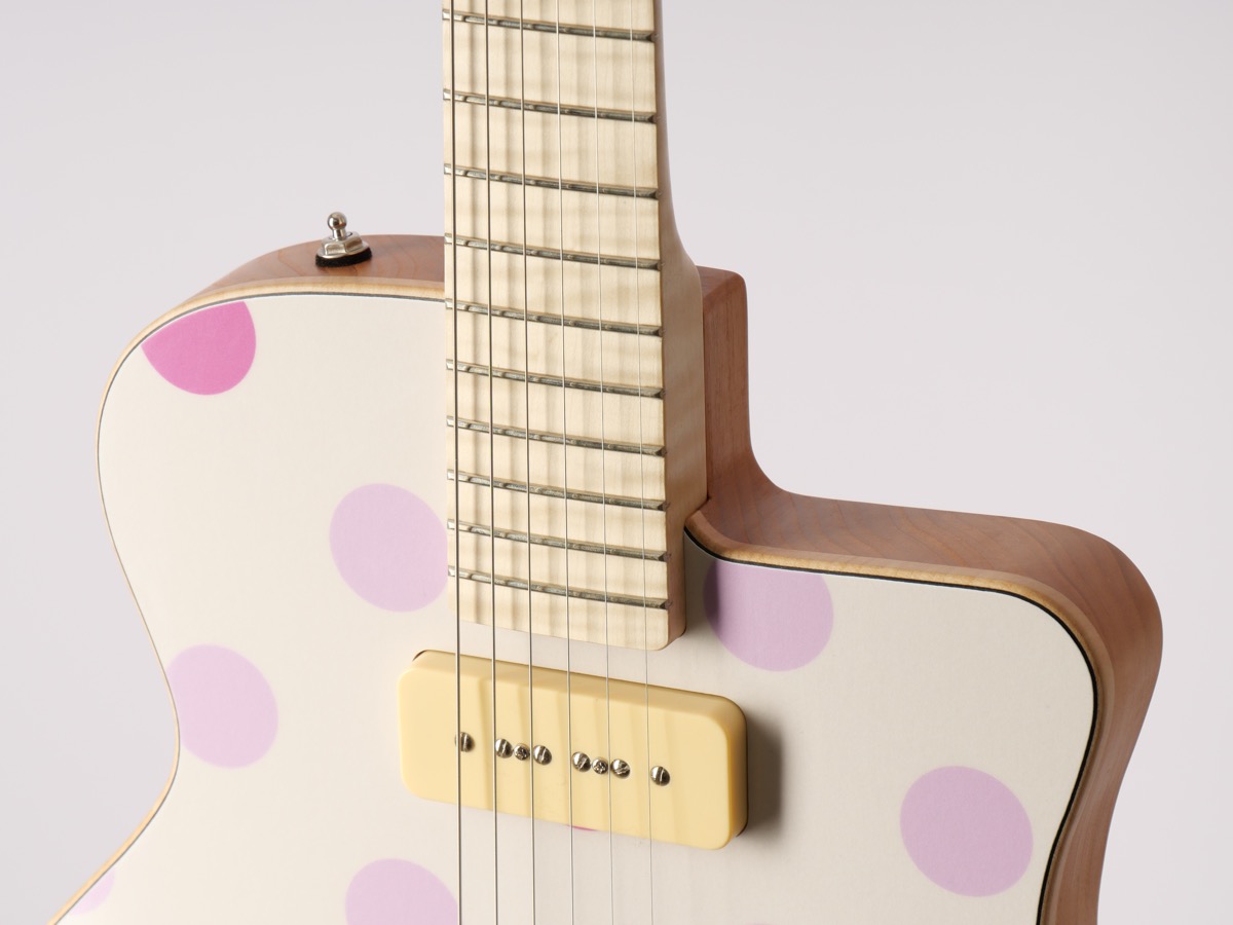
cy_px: 462
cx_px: 616
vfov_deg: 10.7
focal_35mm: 138
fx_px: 4915
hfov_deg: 14.3
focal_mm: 69
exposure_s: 1/160
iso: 200
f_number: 7.1
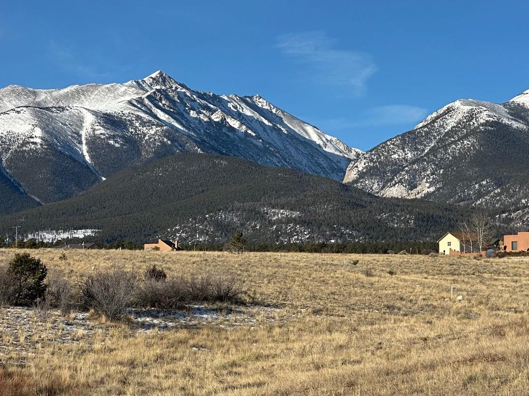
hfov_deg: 16.5
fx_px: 1818
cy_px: 160
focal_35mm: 119
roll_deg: +0.6
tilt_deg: +5.5
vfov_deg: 12.4
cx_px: 366
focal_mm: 9
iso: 32
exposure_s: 1/896
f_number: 2.8
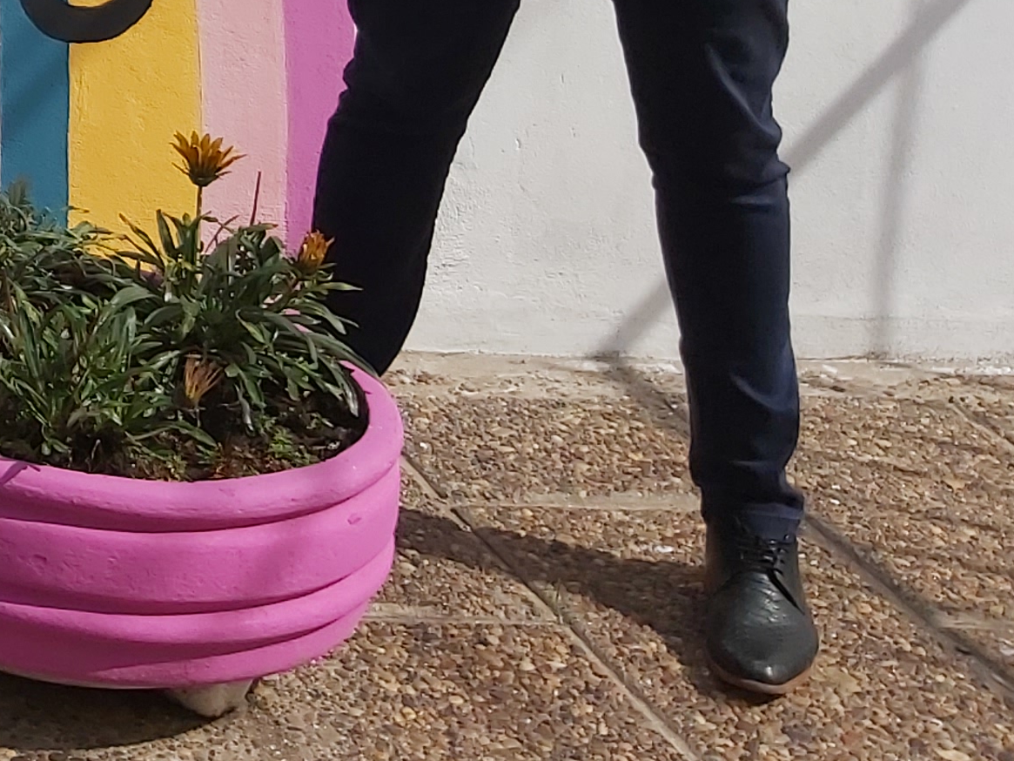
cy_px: -437
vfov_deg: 15.0
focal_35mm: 90
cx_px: -638
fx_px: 2637
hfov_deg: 18.5
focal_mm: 3.92
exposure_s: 1/3007
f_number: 1.7
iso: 64
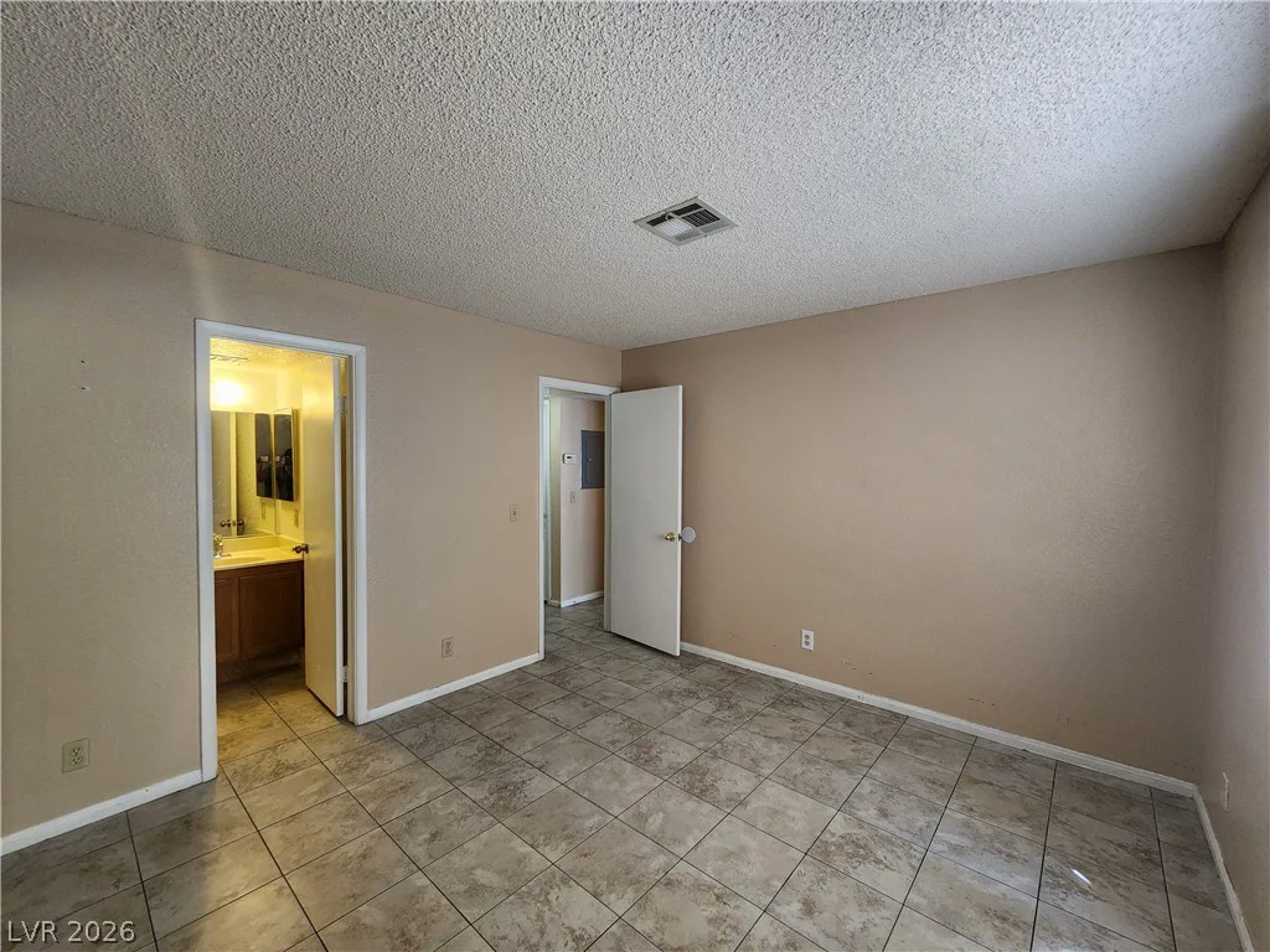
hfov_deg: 106.2
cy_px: 476
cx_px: 635
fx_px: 477
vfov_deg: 89.9
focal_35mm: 13
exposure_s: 1/60
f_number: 2.2
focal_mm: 2.2
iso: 200
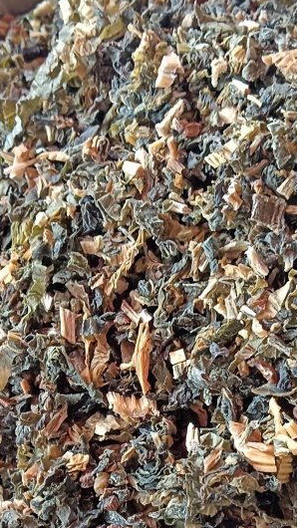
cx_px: 143
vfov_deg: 36.2
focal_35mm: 57
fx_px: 798
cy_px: 359
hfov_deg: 21.1
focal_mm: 4.05
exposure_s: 1/33.3
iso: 1758
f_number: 1.8
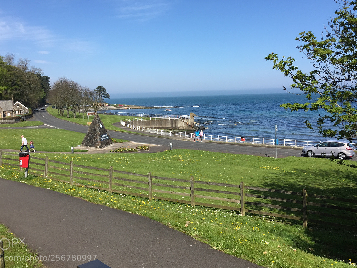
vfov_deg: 41.8
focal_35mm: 34
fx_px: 351
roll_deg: +1.4
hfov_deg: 53.9
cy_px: 121
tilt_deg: -5.3
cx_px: 169
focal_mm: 4.15
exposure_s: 1/2326
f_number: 2.2
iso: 32
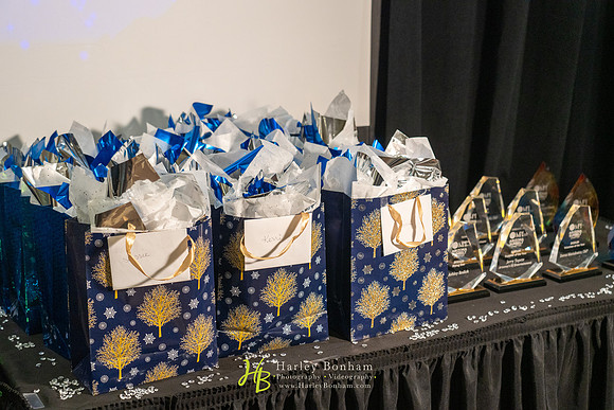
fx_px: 887
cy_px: 205
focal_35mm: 52
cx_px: 307
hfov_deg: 38.2
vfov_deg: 26.0
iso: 3200
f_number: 4
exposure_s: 1/200
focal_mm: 52
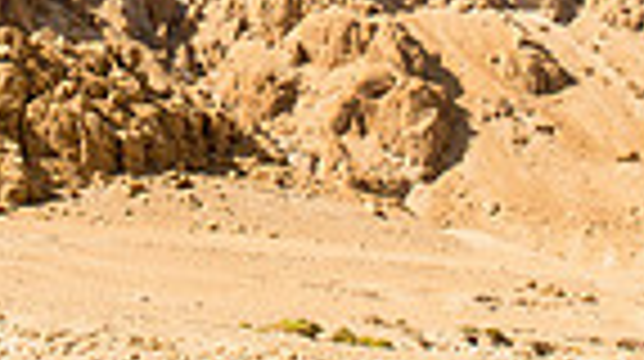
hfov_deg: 20.8
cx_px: 140
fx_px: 1740
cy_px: -232
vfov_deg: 11.2
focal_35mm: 102
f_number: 2.8
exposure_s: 1/4000
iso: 200
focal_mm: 24
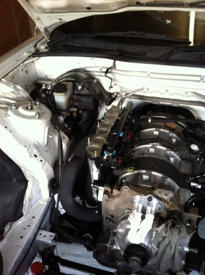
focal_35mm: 35
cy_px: 138
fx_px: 277
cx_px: 102
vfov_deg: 52.7
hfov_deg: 40.6
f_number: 2.8
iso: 80
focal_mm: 3.9
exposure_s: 1/24
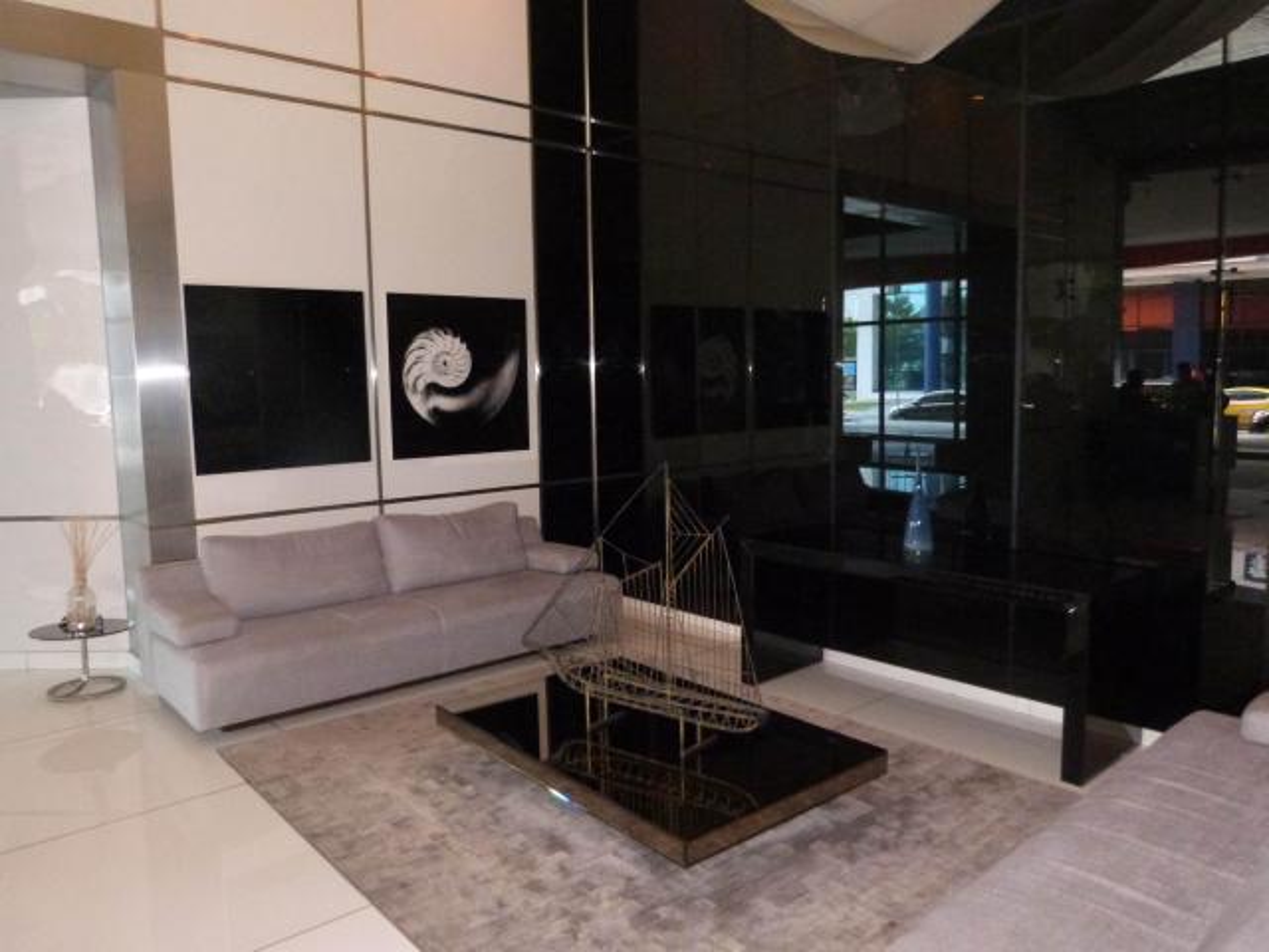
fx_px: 916
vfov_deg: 54.9
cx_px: 634
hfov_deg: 69.4
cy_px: 476
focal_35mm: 25
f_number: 2.8
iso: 800
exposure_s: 1/60
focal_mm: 4.5
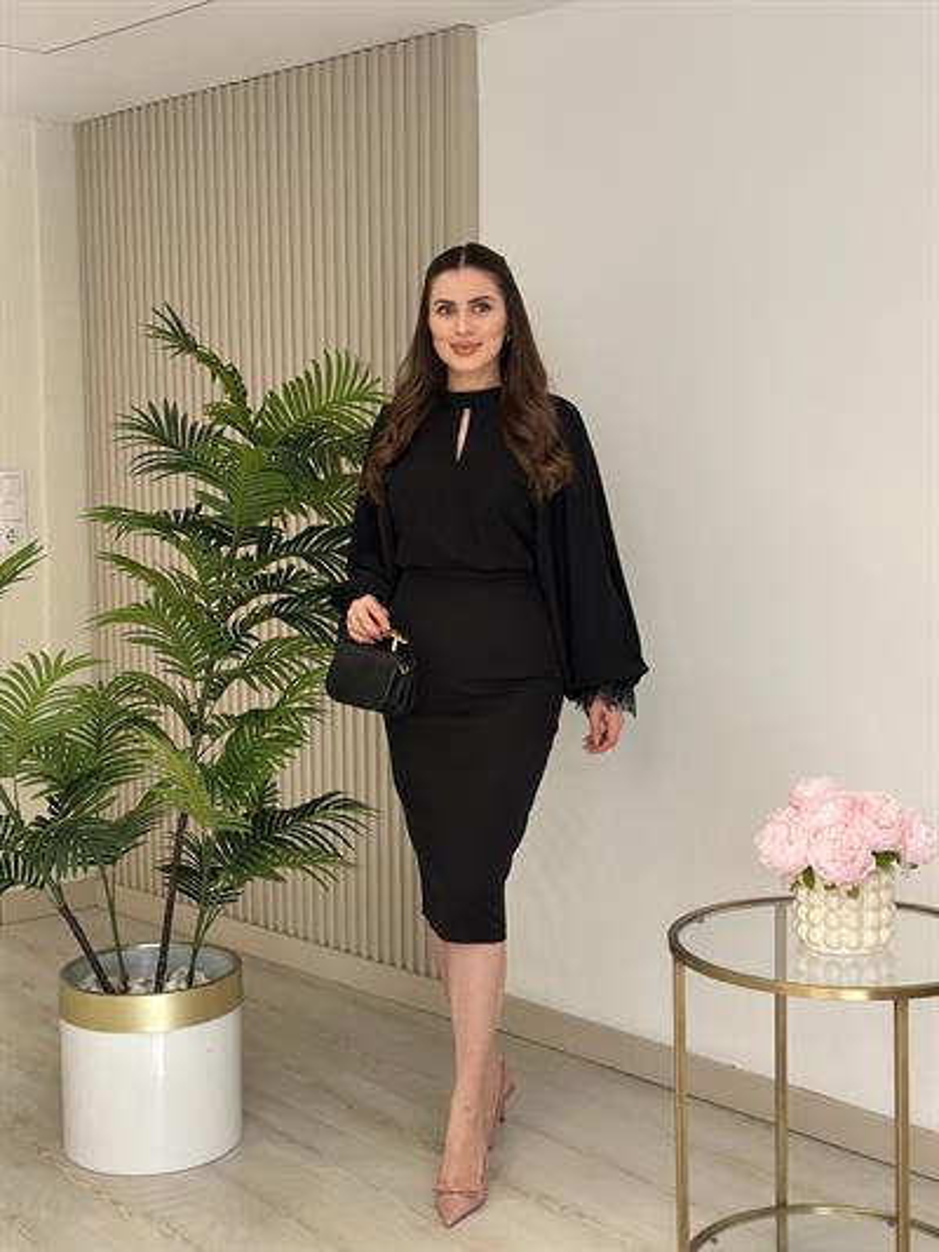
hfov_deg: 30.3
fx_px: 1735
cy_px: 626
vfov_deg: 39.6
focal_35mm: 48
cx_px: 470
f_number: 1.78
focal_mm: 6.86
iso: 80
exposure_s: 1/411
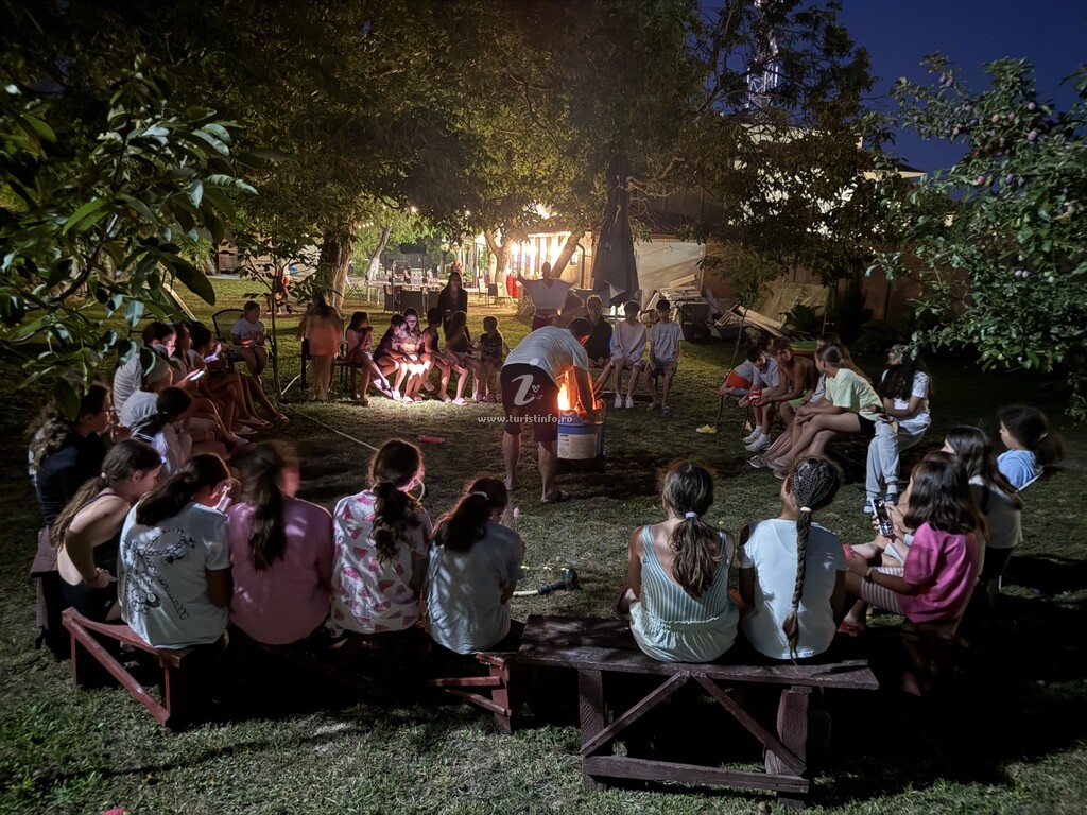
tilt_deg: -12.0
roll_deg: -2.7
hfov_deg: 71.6
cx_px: 544
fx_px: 754
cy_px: 408
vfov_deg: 56.8
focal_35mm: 24
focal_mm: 6.76
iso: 4000
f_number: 1.78
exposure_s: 1/5
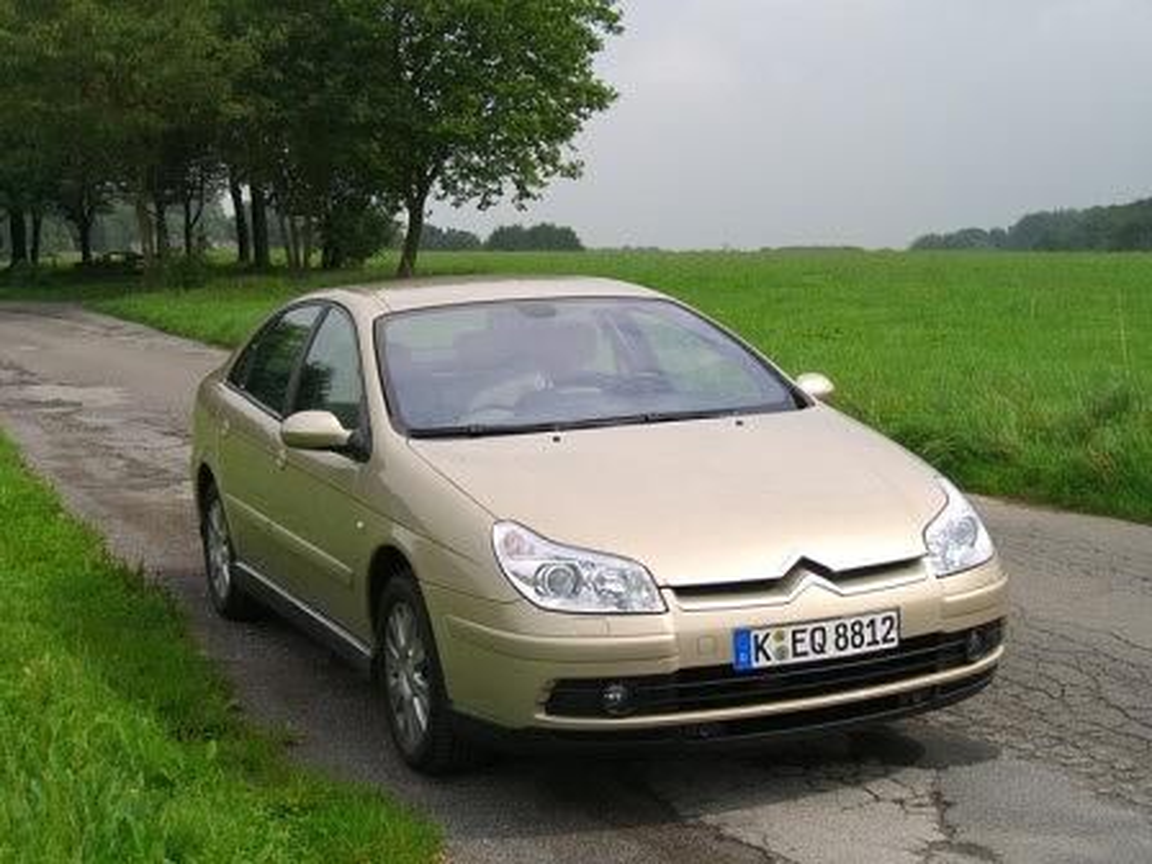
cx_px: 576
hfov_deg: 33.8
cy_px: 432
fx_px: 1897
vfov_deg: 25.7
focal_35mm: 57
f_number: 3.6
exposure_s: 1/1000
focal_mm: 11.8
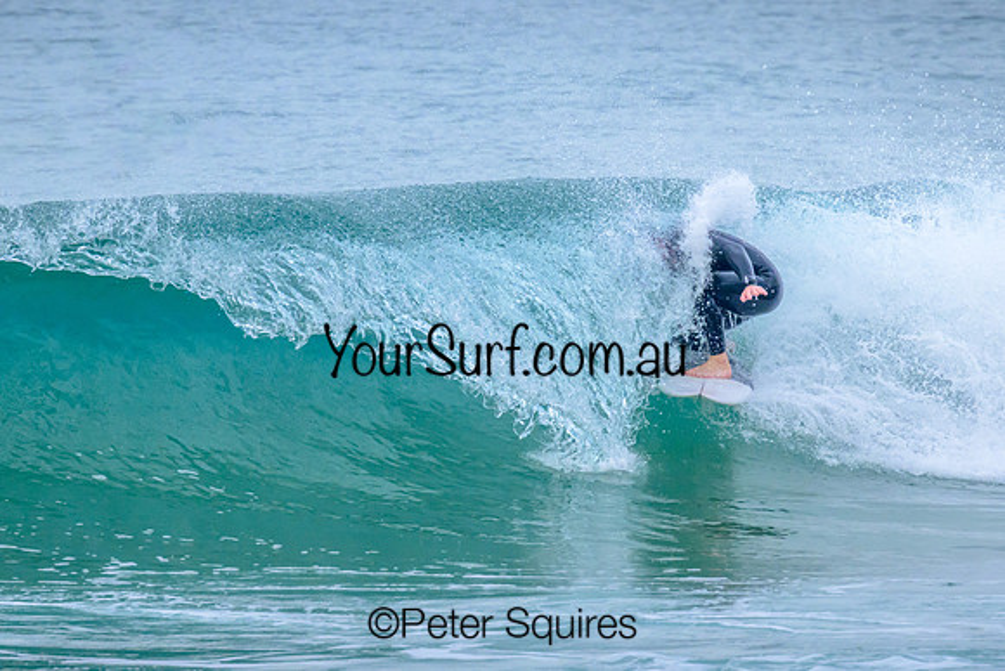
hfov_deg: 1.9
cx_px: 627
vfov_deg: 1.3
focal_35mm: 1099
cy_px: 246
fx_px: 30685
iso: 2500
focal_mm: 800
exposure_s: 1/2000
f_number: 11
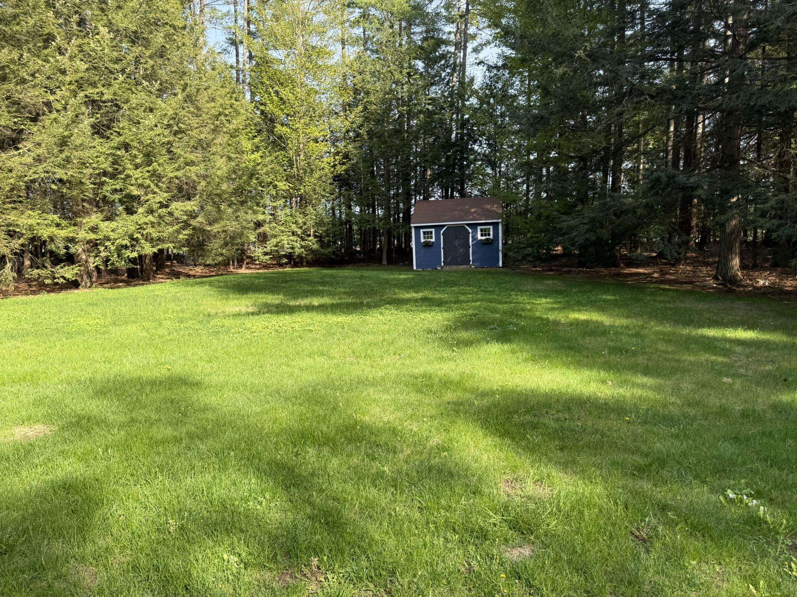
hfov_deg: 71.6
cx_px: 398
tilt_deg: -8.1
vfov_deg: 56.8
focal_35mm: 24
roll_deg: +2.2
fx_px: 553
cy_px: 298
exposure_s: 1/742
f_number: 1.78
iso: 80
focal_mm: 6.76
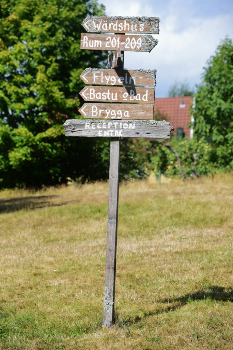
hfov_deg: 13.7
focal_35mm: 100
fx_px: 969
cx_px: 116
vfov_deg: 20.4
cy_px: 175
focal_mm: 100
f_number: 5
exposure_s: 1/4000
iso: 1250
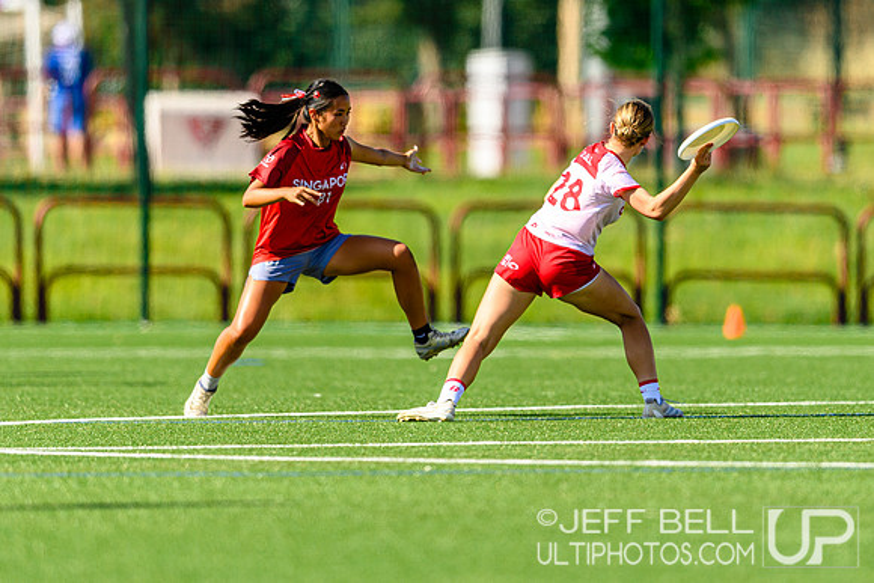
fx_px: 15059
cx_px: 510
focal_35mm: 620
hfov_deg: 3.3
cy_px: 237
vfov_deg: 2.2
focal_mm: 400
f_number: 3.2
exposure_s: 1/1600
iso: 100
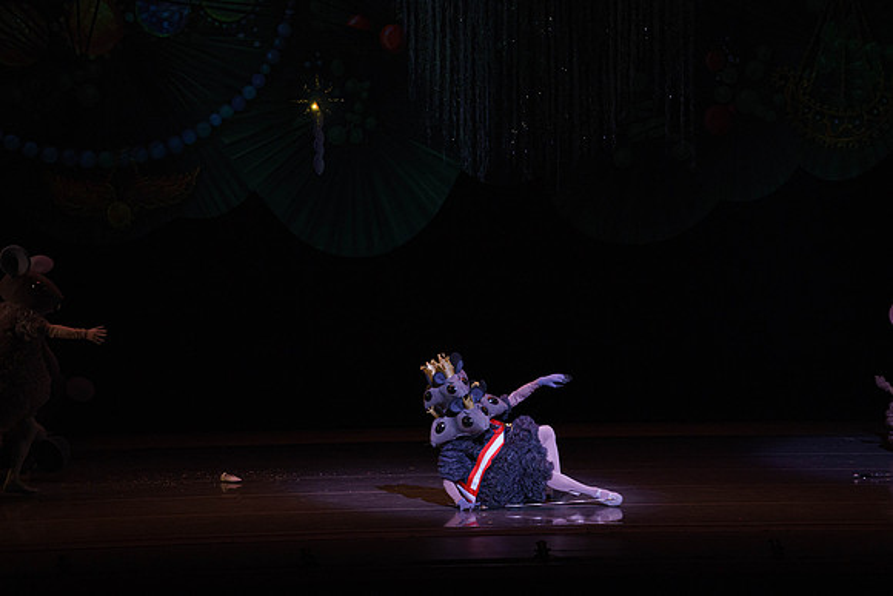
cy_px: 298
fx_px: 4962
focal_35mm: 200
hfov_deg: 10.3
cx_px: 446
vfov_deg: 6.9
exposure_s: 1/320
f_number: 9
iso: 5000
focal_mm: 200
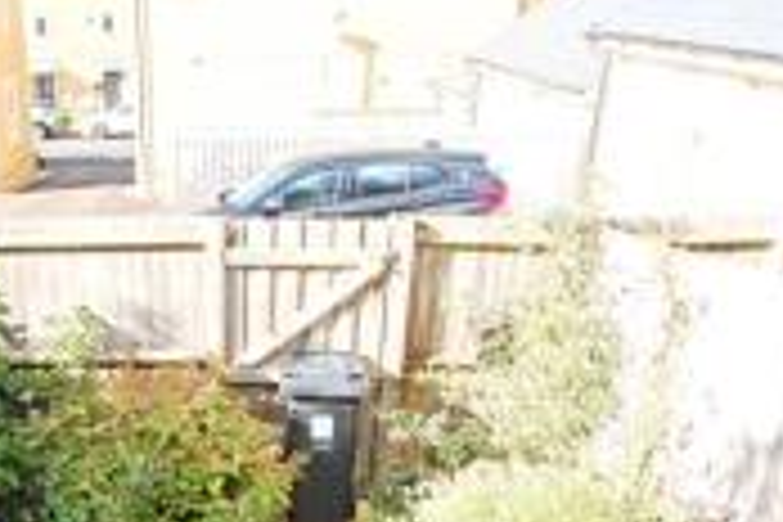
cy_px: 479
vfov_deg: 31.0
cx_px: 144
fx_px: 892
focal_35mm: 41
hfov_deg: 44.8
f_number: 8
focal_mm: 10
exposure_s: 1/250
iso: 800
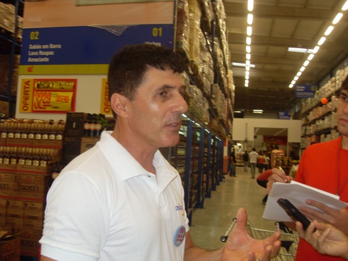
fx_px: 372
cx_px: 174
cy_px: 130
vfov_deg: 38.7
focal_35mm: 37
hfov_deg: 50.1
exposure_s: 1/45
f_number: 2.8
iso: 100
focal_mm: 6.3
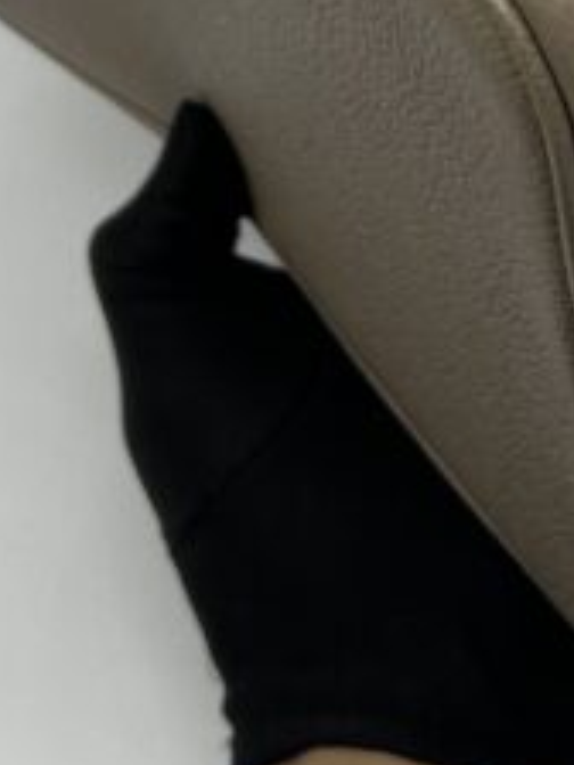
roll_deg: +4.2
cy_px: -171
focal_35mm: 119
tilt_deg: -35.6
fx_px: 2631
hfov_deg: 12.4
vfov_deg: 15.9
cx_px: 526
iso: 40
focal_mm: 5.7
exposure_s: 1/254
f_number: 1.5
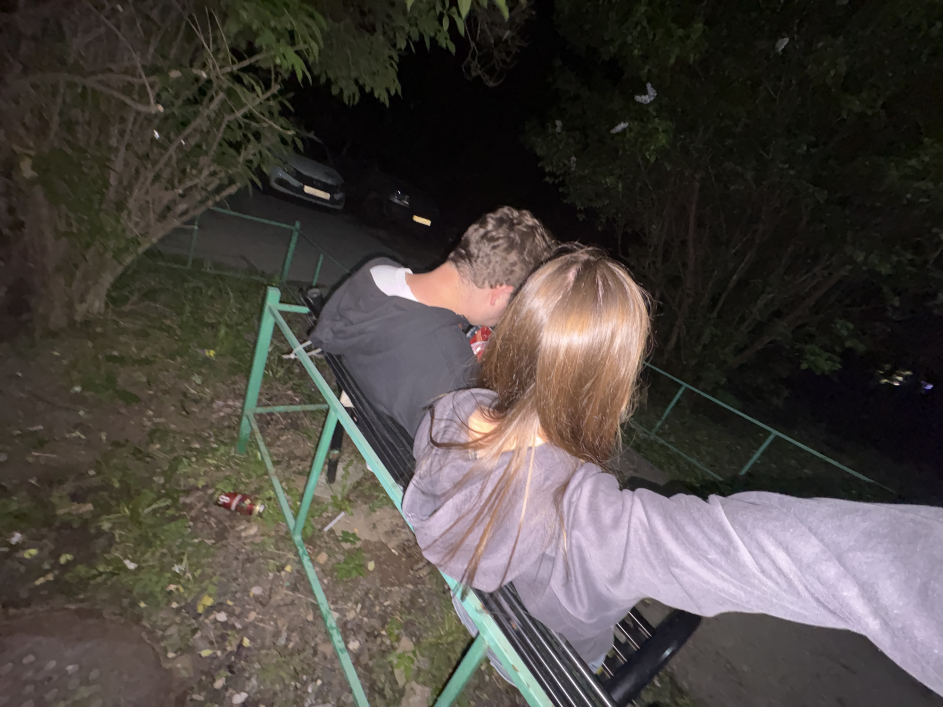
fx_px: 381
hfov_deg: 102.1
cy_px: 354
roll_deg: -22.4
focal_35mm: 14
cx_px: 472
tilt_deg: -17.4
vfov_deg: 85.7
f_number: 2.2
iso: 320
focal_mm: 2.22
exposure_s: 1/16
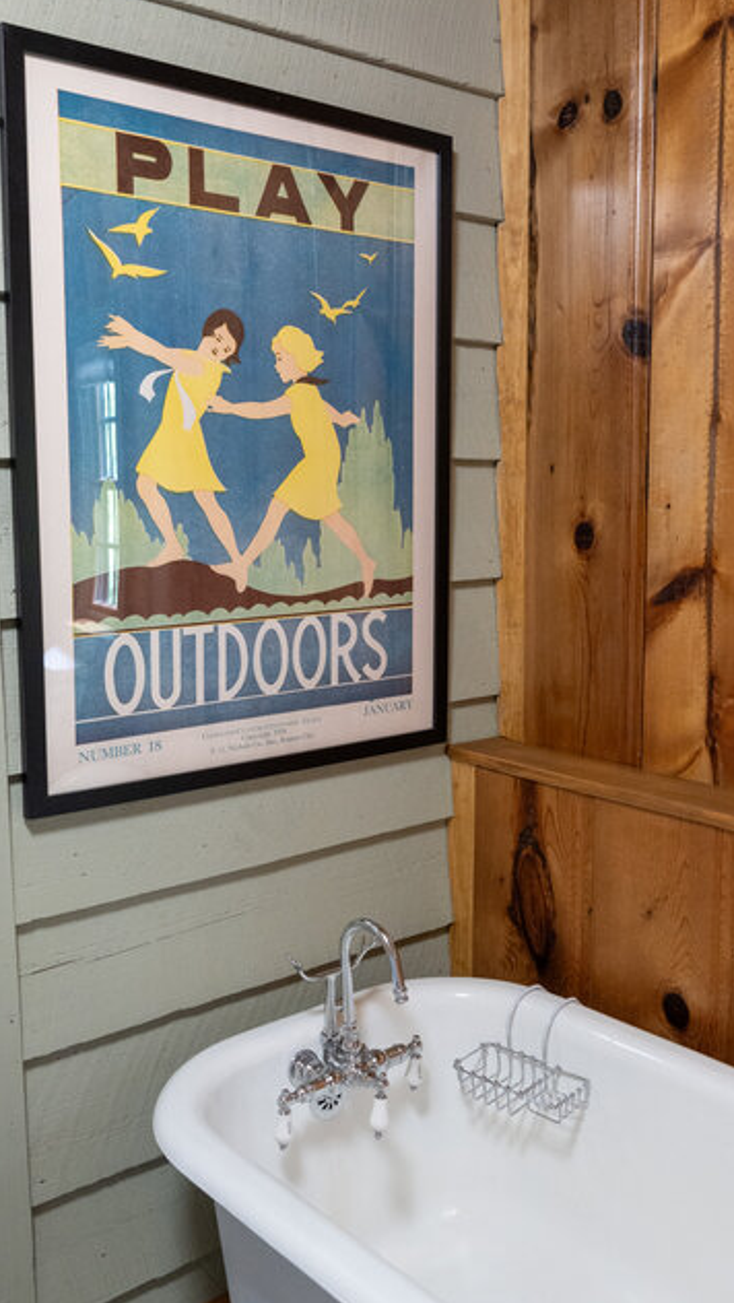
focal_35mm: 35
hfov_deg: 33.8
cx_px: 368
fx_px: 1210
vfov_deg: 56.6
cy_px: 647
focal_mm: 22
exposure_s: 1/10
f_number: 8
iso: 1250
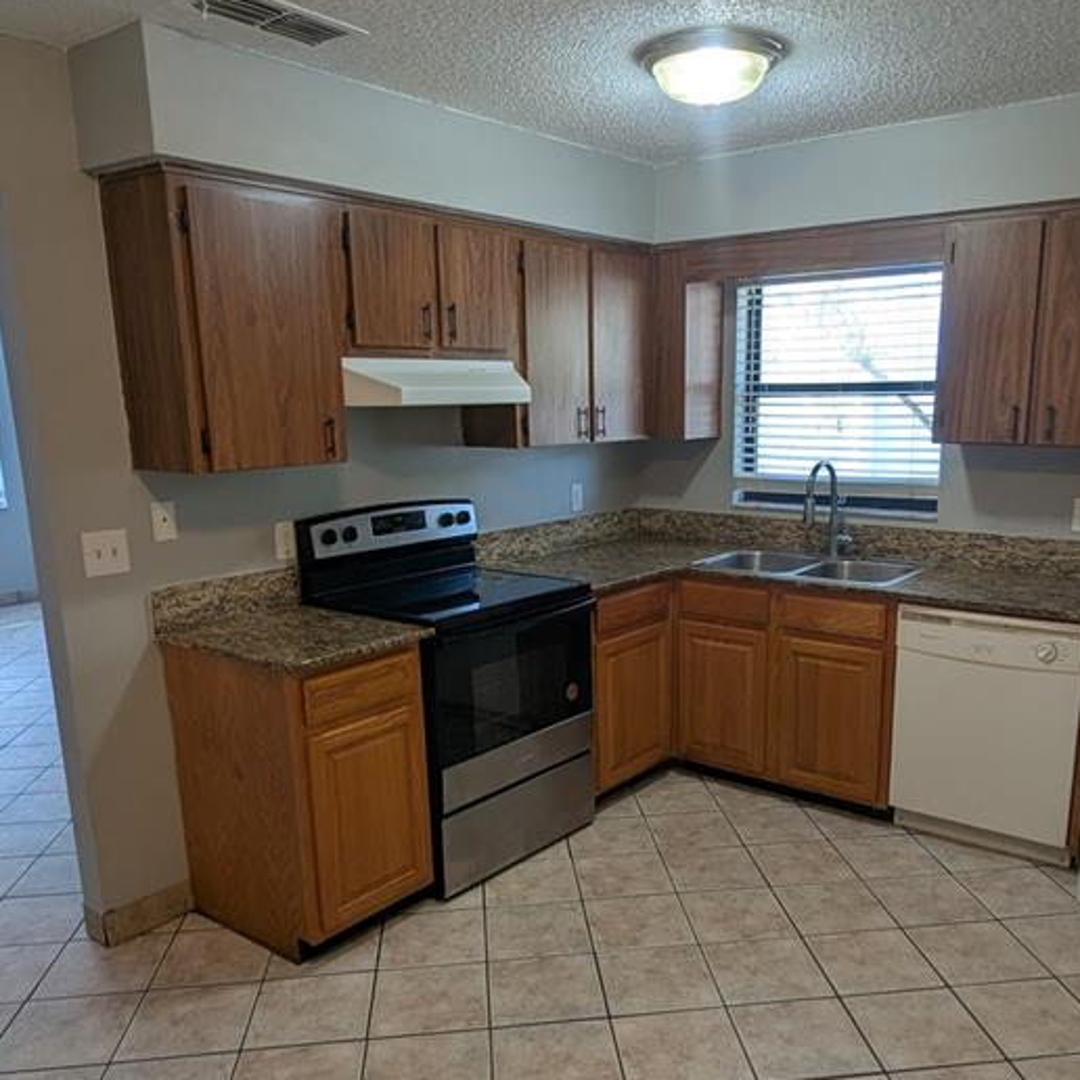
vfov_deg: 57.0
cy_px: 628
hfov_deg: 57.2
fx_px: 988
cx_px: 599
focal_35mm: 28
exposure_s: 1/60
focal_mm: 2.35
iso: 73
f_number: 2.2
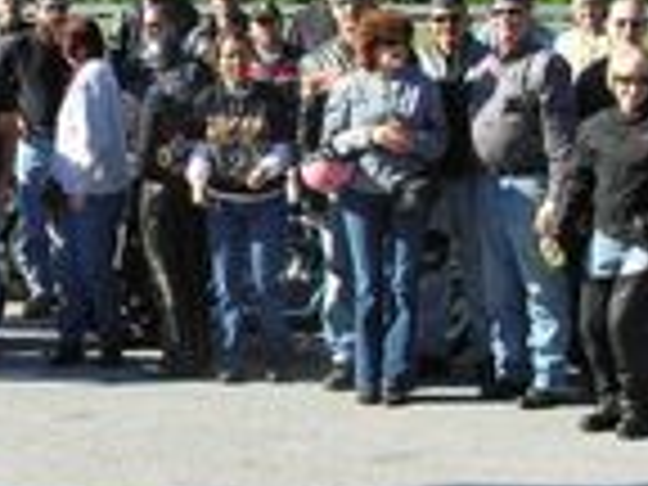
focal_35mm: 100
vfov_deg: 14.7
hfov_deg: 19.5
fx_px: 1872
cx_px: 191
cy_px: 110
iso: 50
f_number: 3.7
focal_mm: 6
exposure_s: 1/247
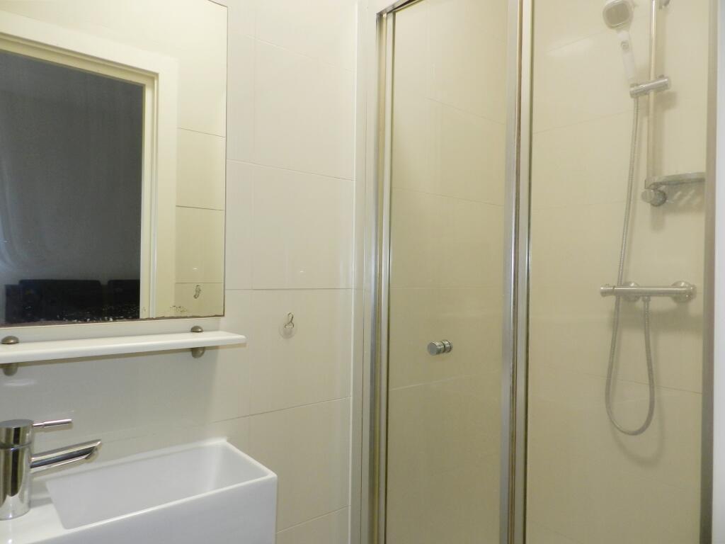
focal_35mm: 23
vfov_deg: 58.9
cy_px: 272
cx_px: 362
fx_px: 482
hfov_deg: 73.9
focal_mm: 4
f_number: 3.4
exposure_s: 1/30
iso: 200
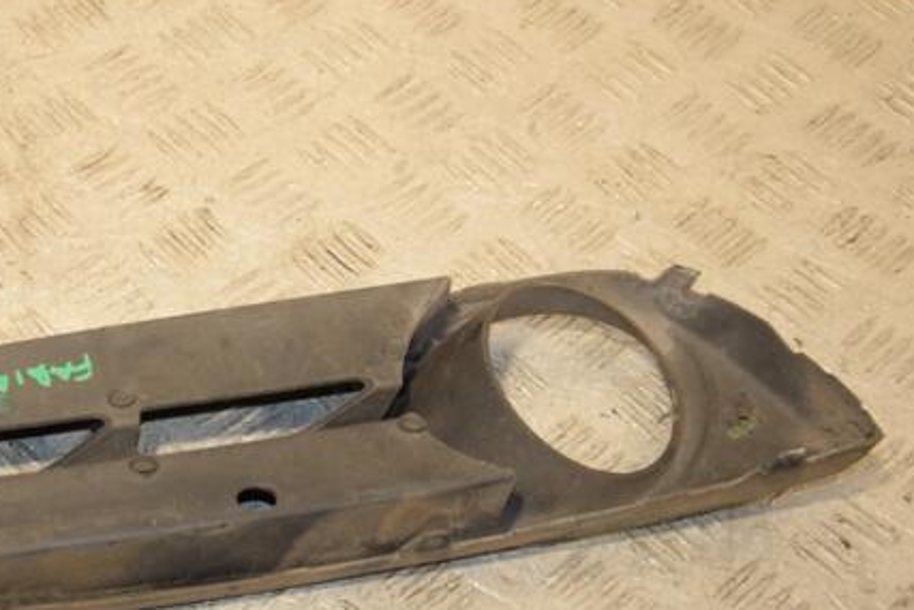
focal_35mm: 74
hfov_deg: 27.3
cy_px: 407
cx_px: 302
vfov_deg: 18.5
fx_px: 1872
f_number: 5.6
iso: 800
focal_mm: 35
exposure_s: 1/200
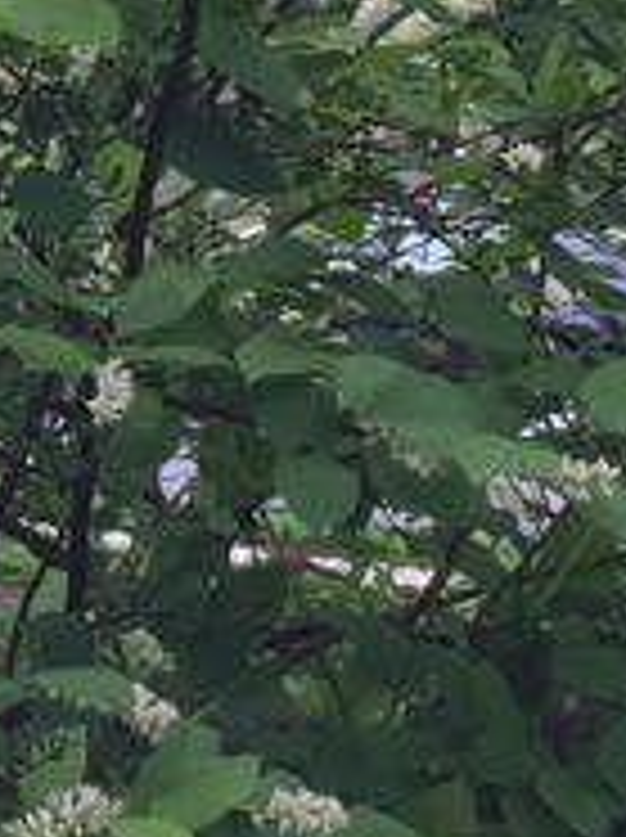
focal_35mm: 156
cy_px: 14
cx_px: -455
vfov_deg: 12.5
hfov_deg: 9.1
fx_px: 3770
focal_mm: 4.15
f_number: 2.2
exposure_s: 1/120
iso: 32
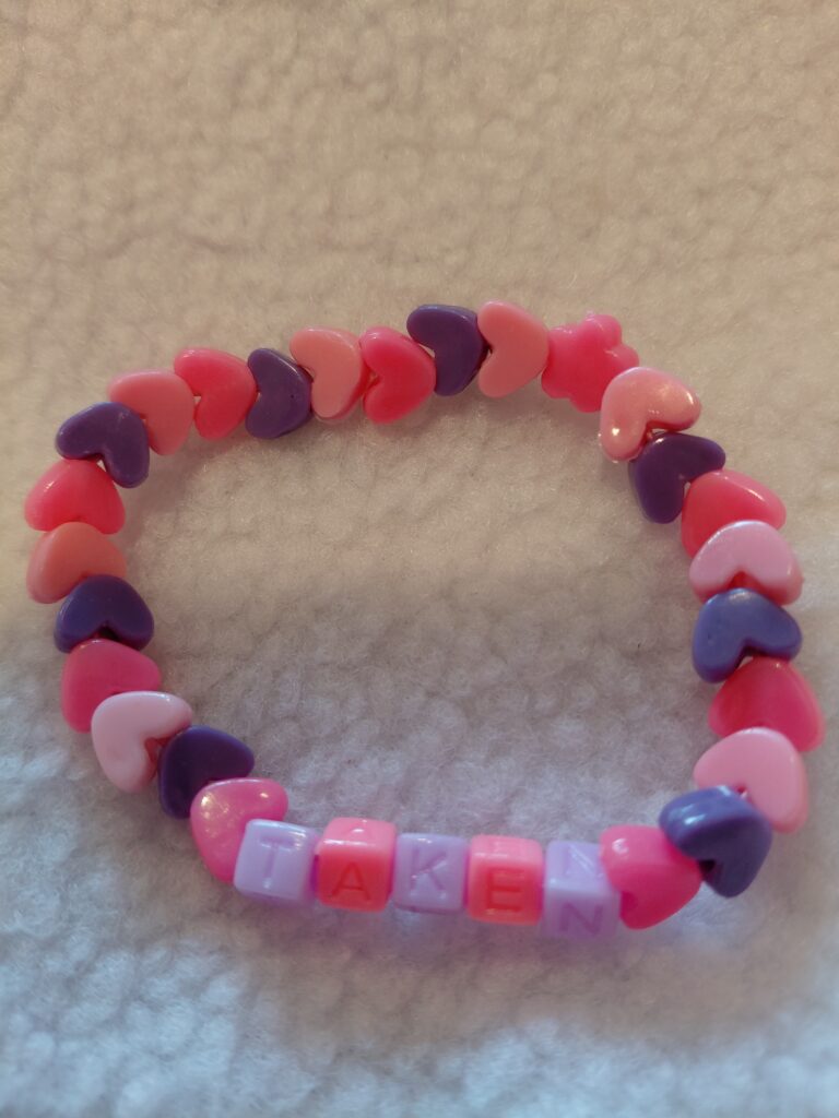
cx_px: 420
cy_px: 559
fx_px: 808
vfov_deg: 69.4
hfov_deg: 54.9
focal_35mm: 25
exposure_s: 1/60
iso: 320
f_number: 1.8
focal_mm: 4.69
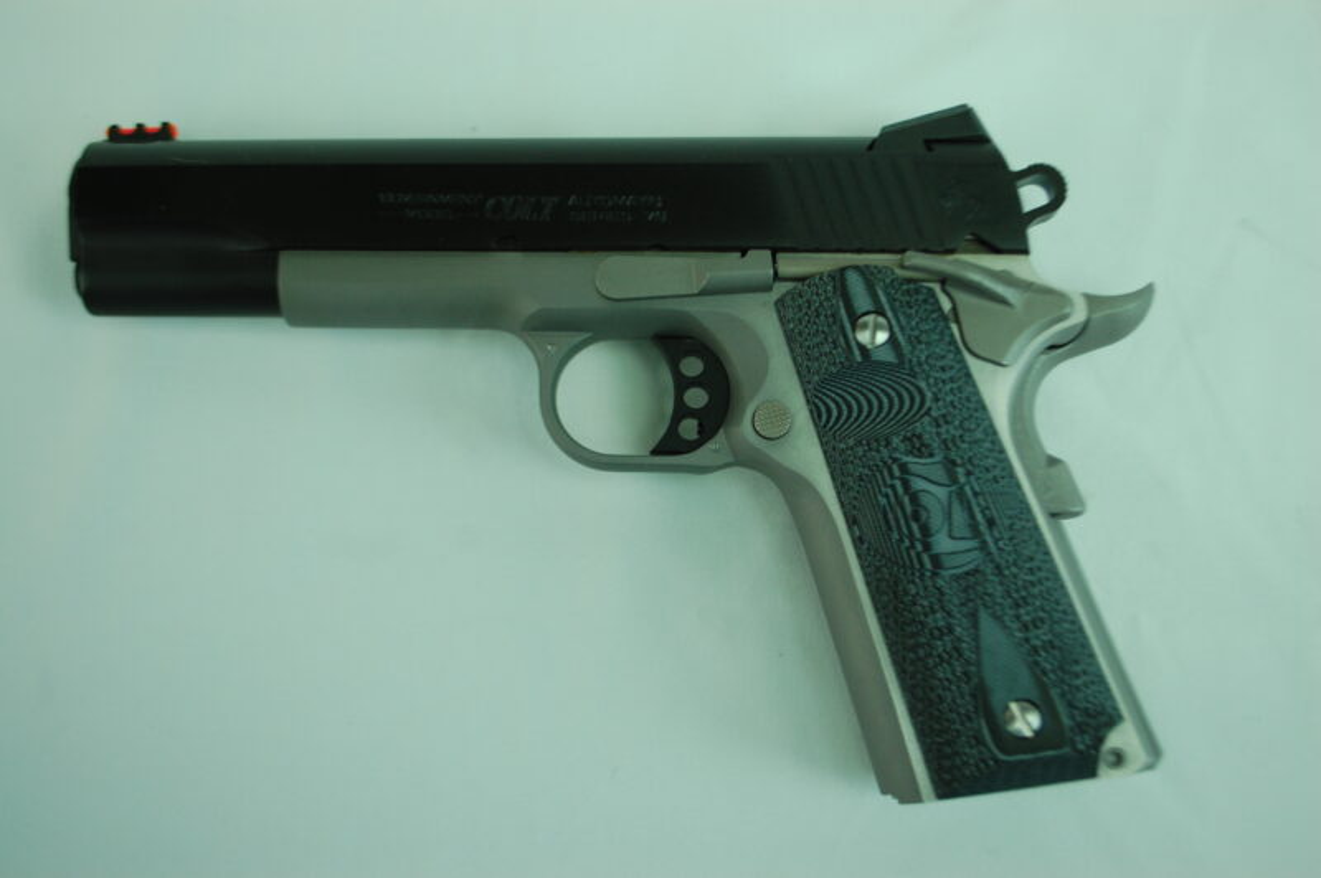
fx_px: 1650
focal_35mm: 45
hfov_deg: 43.6
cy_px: 439
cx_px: 660
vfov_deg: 29.8
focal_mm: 30
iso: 400
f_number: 4.8
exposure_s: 1/40
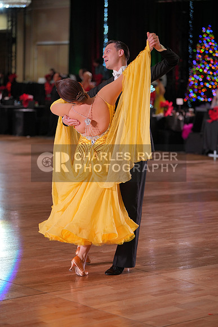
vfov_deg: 20.8
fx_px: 890
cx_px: 109
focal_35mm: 98
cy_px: 164
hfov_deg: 14.0
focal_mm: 98
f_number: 2.8
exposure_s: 1/500
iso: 1000
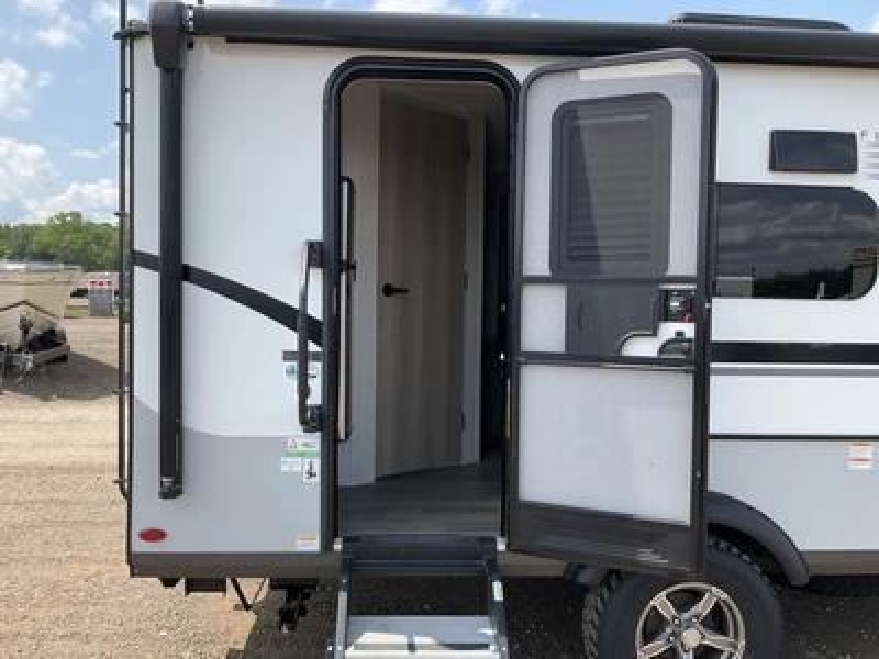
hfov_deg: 61.7
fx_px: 736
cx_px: 440
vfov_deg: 48.2
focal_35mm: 29
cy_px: 330
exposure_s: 1/898
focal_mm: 3
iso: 25
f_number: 1.8
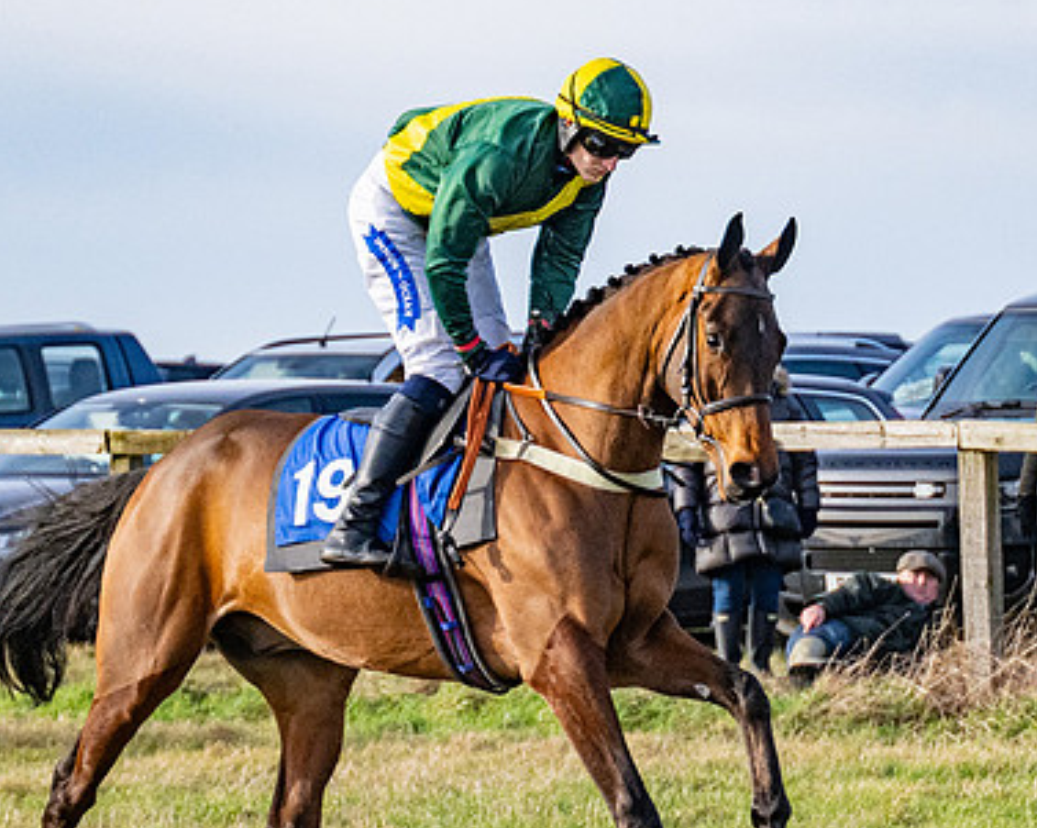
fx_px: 8955
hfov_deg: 6.6
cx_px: 534
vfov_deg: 5.3
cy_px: 486
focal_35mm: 292
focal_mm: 98
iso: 800
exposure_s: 1/6400
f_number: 4
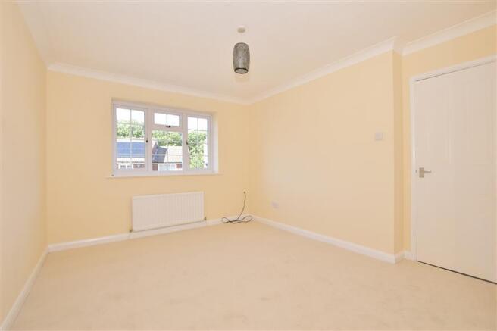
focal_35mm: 15
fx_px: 207
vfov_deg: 77.3
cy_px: 166
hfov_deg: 100.4
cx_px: 248
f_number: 7.1
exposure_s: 1/200
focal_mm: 10
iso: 400
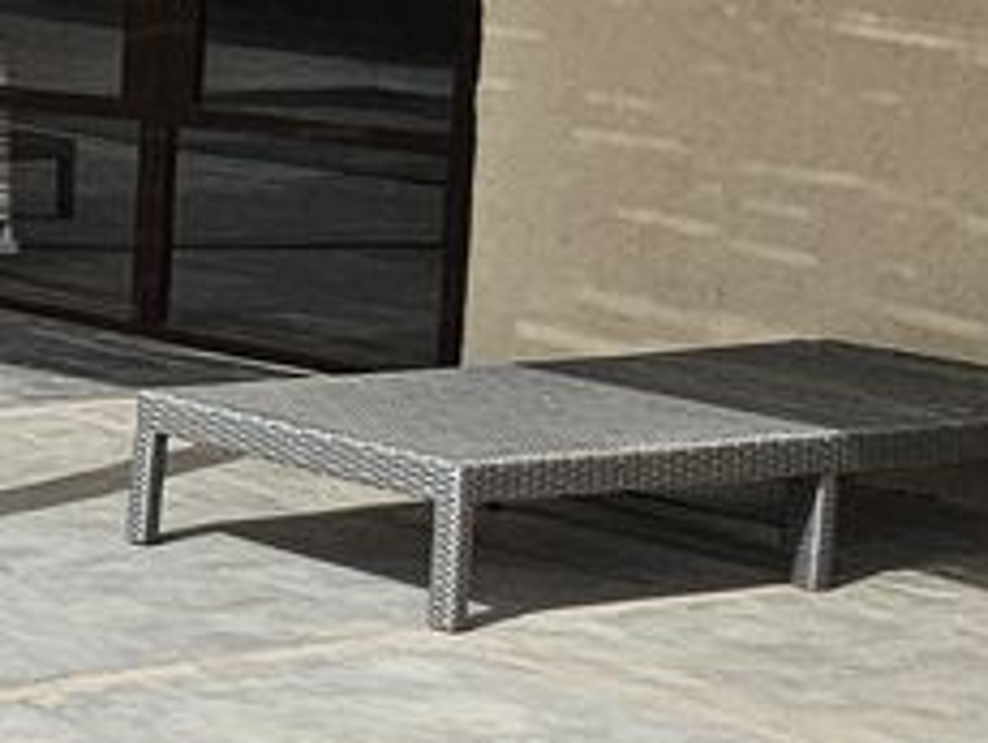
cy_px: -30
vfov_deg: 18.1
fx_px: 2257
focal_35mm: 79
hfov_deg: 13.2
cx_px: -1667
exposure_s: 1/3758
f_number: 2.2
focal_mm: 2.2
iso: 50
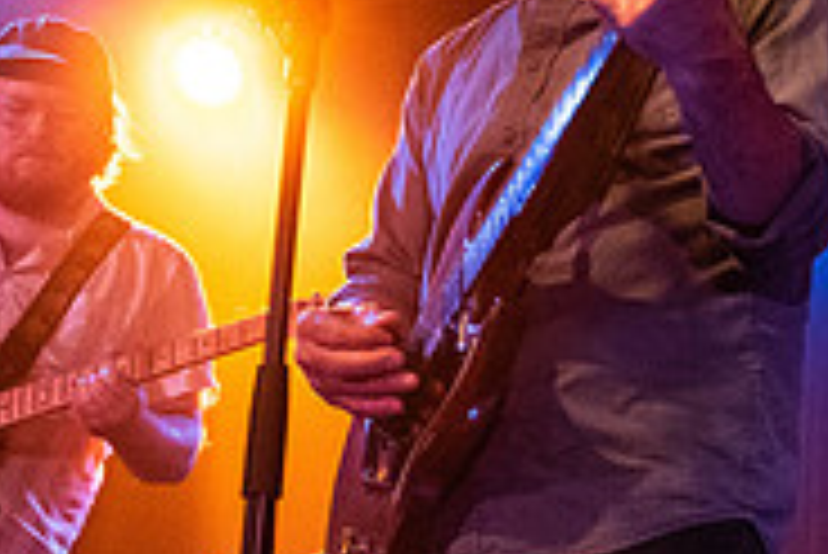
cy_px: 90
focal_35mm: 84
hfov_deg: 23.2
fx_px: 1933
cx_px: 824
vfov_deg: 16.1
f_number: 3.2
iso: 3200
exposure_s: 1/100
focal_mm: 24
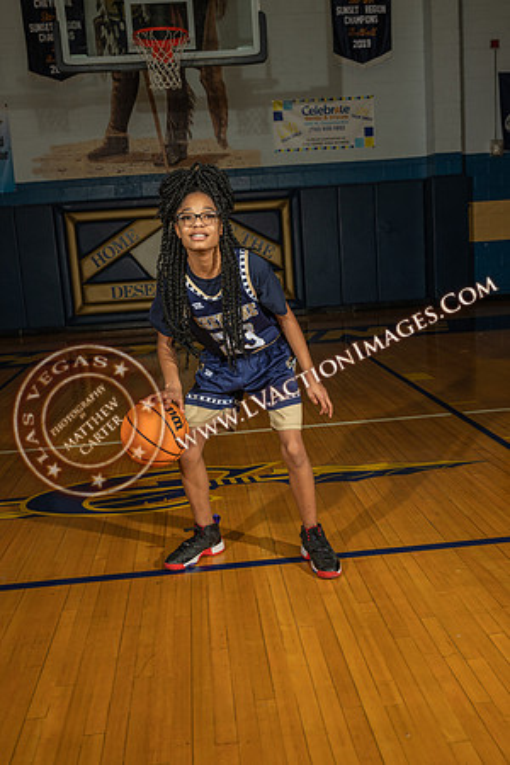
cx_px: 255
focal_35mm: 36
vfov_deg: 53.1
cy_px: 382
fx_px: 765
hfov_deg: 36.9
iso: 160
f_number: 7.1
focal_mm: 36
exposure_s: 1/200
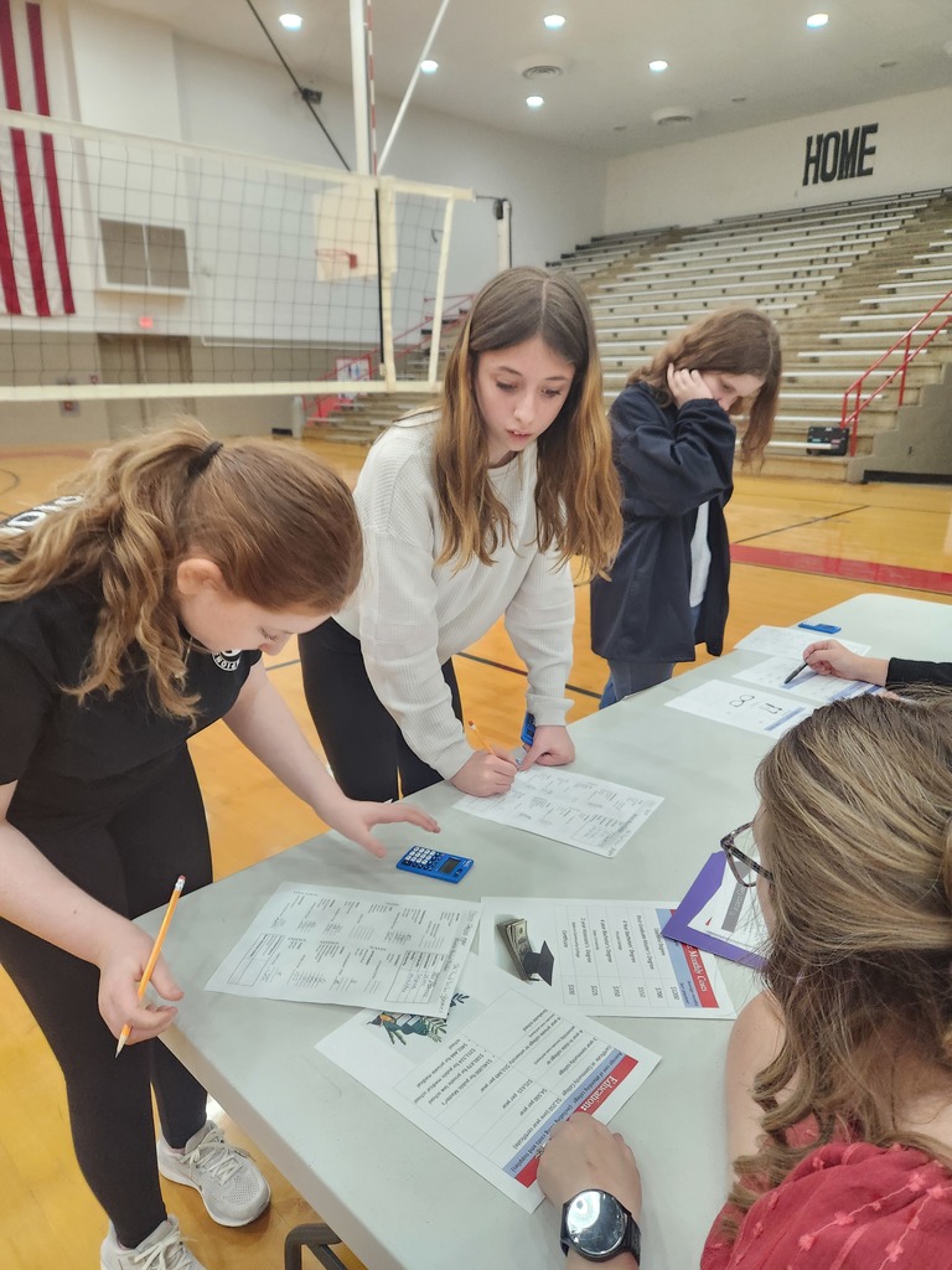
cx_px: 476
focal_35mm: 23
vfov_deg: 73.9
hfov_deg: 58.9
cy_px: 635
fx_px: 843
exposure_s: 1/120
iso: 250
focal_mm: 5.4
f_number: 1.8
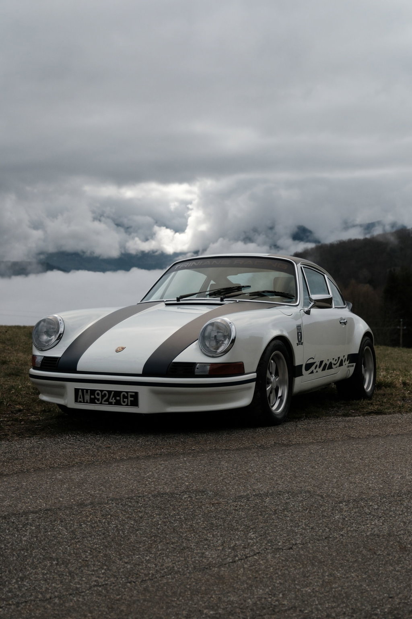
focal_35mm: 48
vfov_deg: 41.1
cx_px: 206
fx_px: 824
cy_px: 310
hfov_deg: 28.1
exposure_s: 1/5000
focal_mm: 32.1
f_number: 2.8
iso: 640
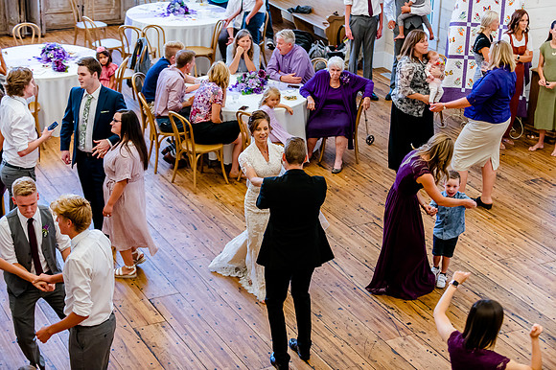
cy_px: 185
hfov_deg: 28.9
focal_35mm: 70
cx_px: 278
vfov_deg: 19.4
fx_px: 1080
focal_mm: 70
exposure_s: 1/640
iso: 2500
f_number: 2.8
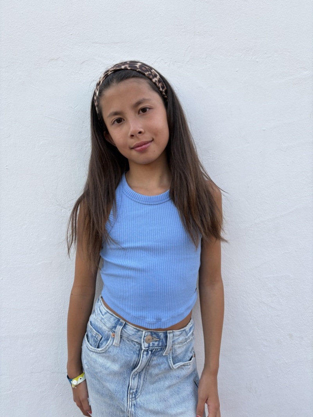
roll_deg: -0.4
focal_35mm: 26
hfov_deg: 53.1
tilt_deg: -5.1
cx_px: 156
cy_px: 208
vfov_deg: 67.3
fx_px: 314
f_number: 1.6
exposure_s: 1/293
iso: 40
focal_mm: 5.96
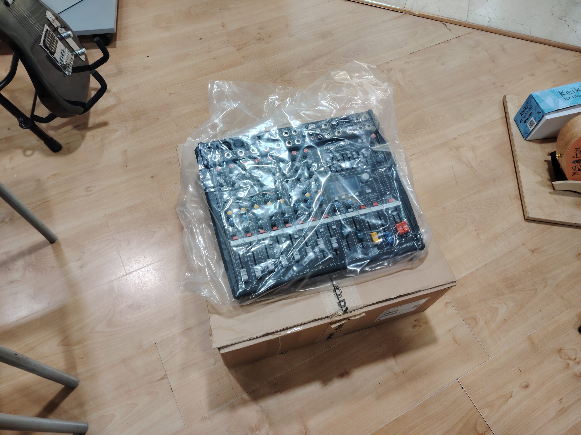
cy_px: 218
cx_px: 290
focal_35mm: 24
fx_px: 403
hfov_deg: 71.6
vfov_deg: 56.8
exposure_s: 1/50
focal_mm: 5.25
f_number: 1.75
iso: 950
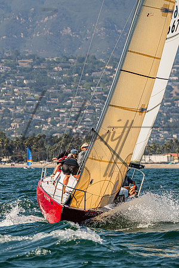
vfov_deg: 5.6
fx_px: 2758
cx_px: 52
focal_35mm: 370
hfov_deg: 3.7
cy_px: 135
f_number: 8
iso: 500
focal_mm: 240
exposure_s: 1/2500
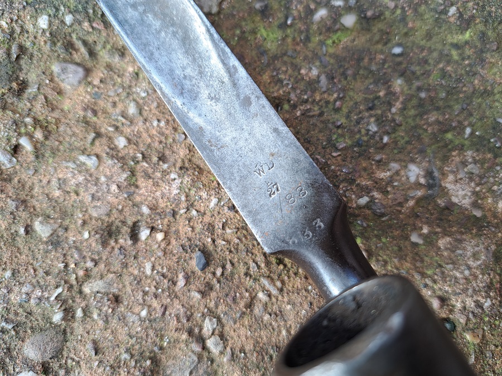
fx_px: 348
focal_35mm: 24
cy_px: 188
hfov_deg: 71.6
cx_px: 251
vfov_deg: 56.8
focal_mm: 5.23
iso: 50
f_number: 1.8
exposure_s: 1/50
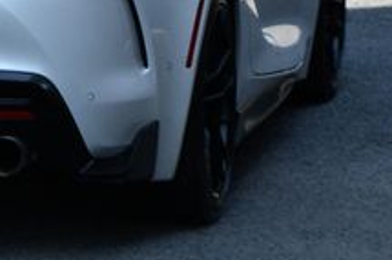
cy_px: -82
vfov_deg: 4.4
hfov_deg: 6.5
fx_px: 3406
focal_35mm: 313
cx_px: -88
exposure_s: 1/250
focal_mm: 70
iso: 200
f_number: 8
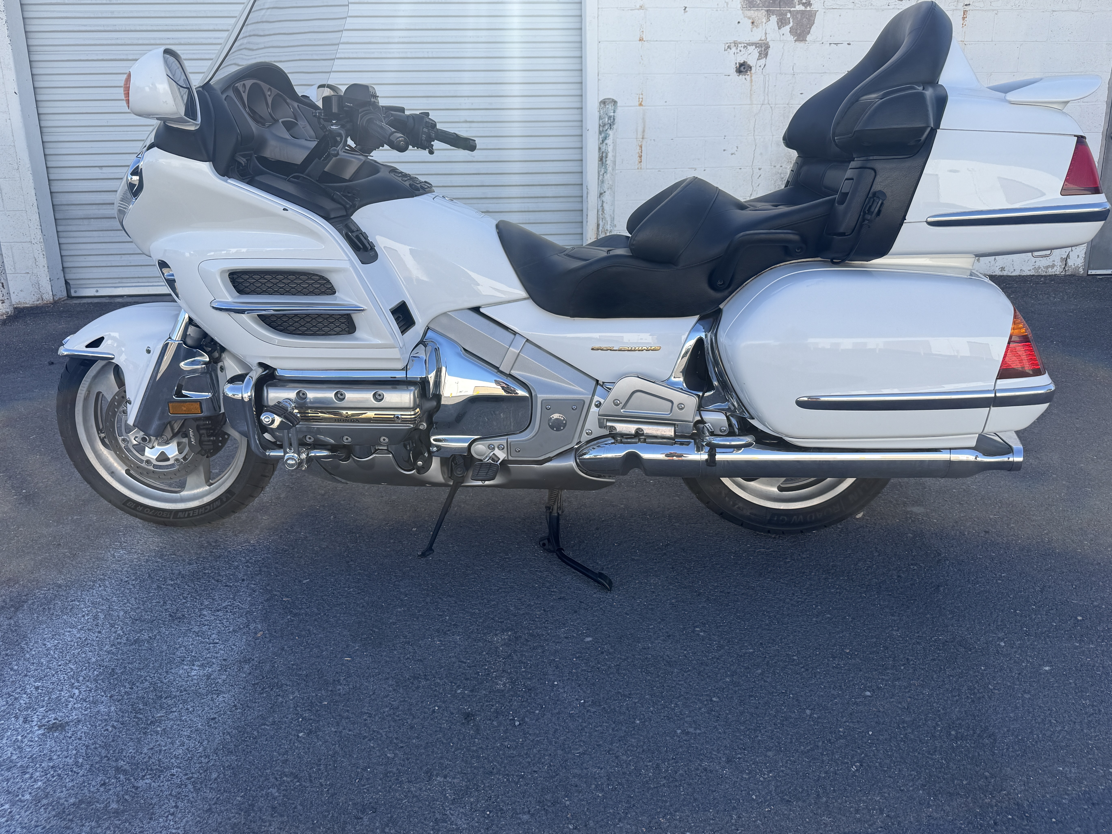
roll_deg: +1.1
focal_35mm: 25
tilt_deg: -14.5
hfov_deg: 69.4
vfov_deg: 54.9
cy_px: 403
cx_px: 550
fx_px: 803
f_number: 1.78
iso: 80
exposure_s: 1/1855
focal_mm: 6.76
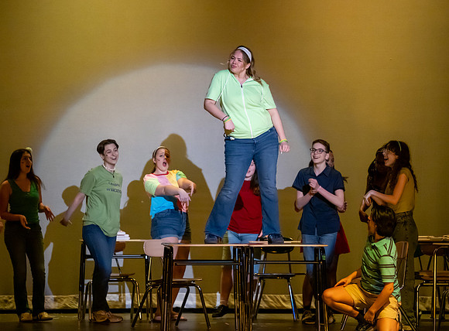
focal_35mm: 185
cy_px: 112
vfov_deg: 8.0
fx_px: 2379
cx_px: 265
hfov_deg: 10.8
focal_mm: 130
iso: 2500
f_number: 2.8
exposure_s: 1/500
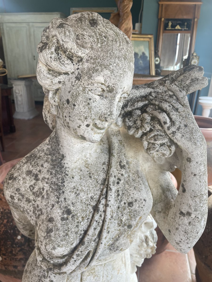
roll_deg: -1.3
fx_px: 212
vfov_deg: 67.3
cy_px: 141
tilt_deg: -20.3
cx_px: 106
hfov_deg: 53.1
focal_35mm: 26
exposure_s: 1/100
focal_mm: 4.2
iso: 50
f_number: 1.6
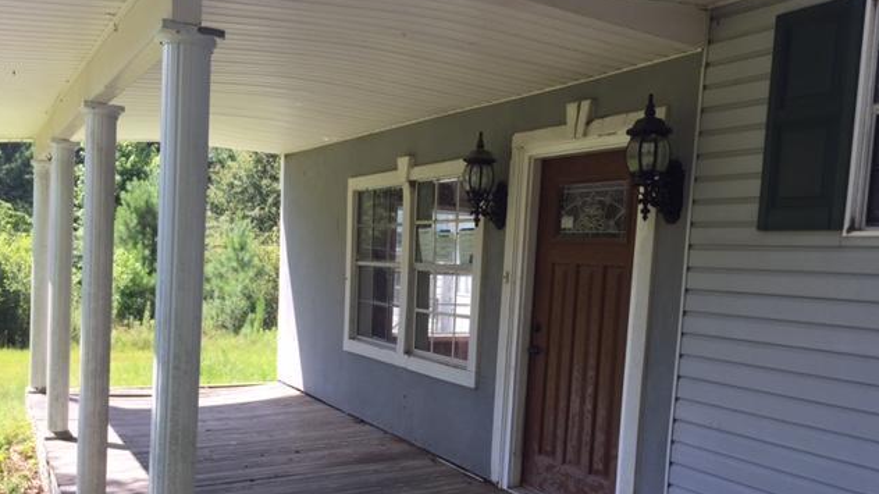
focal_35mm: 32
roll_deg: -3.0
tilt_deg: -6.5
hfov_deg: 61.0
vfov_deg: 36.4
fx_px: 746
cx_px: 437
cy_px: 319
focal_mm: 4.15
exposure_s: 1/471
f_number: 2.2
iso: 32
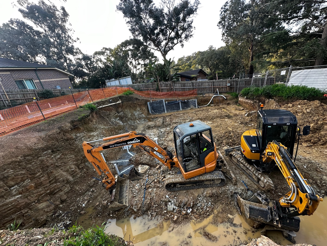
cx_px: 164
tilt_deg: -16.8
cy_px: 123
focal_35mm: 14
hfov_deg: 102.1
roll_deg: +11.5
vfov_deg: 85.7
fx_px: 132
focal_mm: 2.22
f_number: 2.2
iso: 80
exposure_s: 1/99
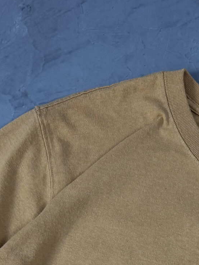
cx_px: 266
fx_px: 643
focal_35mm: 84
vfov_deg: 19.4
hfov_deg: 16.5
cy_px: 427
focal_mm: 6.76
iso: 125
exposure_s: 1/60
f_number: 1.78
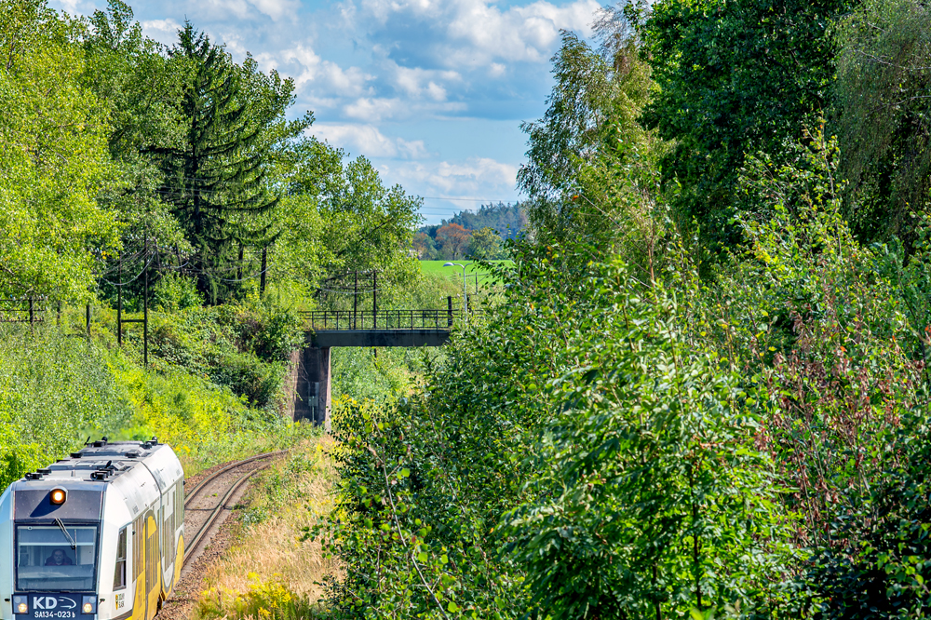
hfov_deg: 10.7
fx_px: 4963
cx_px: 191
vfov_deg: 7.1
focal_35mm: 192
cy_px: 375
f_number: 8
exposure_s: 1/400
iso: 250
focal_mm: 120
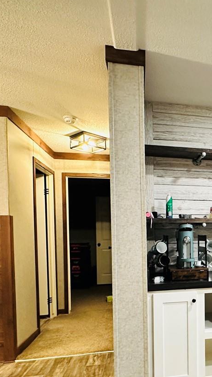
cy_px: 245
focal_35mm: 30
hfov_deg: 35.4
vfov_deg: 63.0
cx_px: 210
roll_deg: -0.1
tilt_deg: -2.1
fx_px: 299
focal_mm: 2.22
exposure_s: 1/60
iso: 500
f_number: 2.2
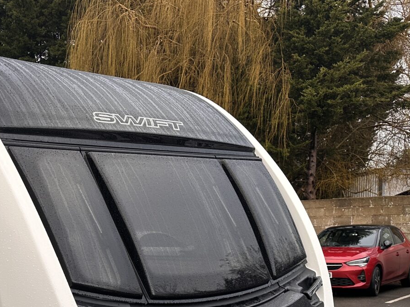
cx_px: 47
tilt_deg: -5.5
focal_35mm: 55
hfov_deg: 33.3
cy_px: 301
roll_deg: +1.7
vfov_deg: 25.4
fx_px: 651
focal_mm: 6.86
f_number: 1.78
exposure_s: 1/429
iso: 80
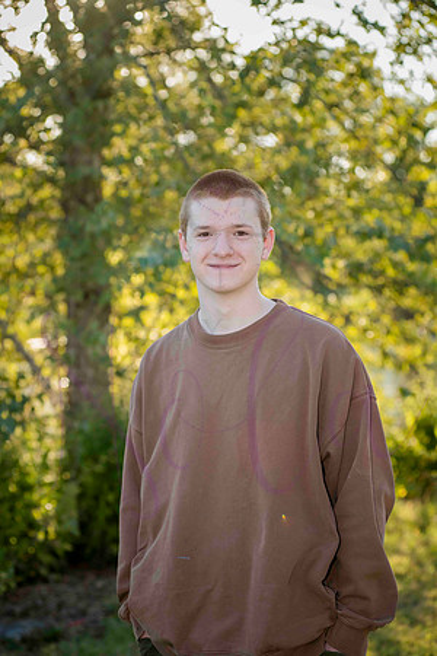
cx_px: 218
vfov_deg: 25.4
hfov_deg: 17.1
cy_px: 328
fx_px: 1457
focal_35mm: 80
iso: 400
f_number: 4.5
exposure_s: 1/400
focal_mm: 80
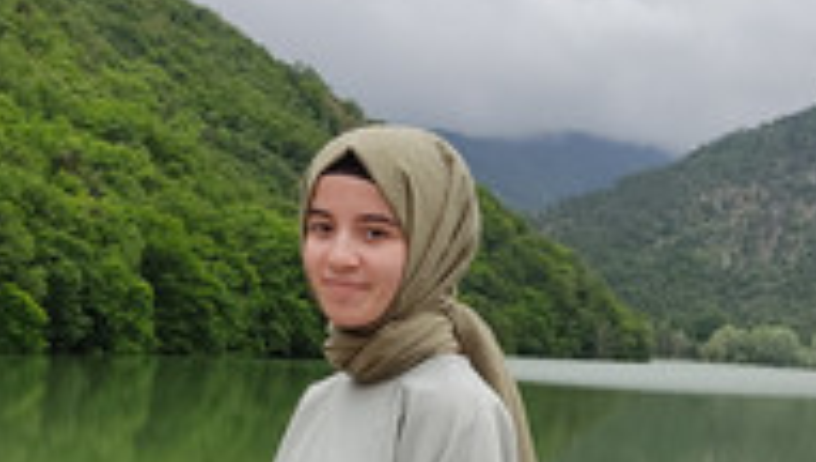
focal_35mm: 74
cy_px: 498
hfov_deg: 28.6
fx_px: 1603
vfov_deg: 15.9
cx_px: 410
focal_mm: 4.74
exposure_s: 1/725
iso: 100
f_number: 1.79
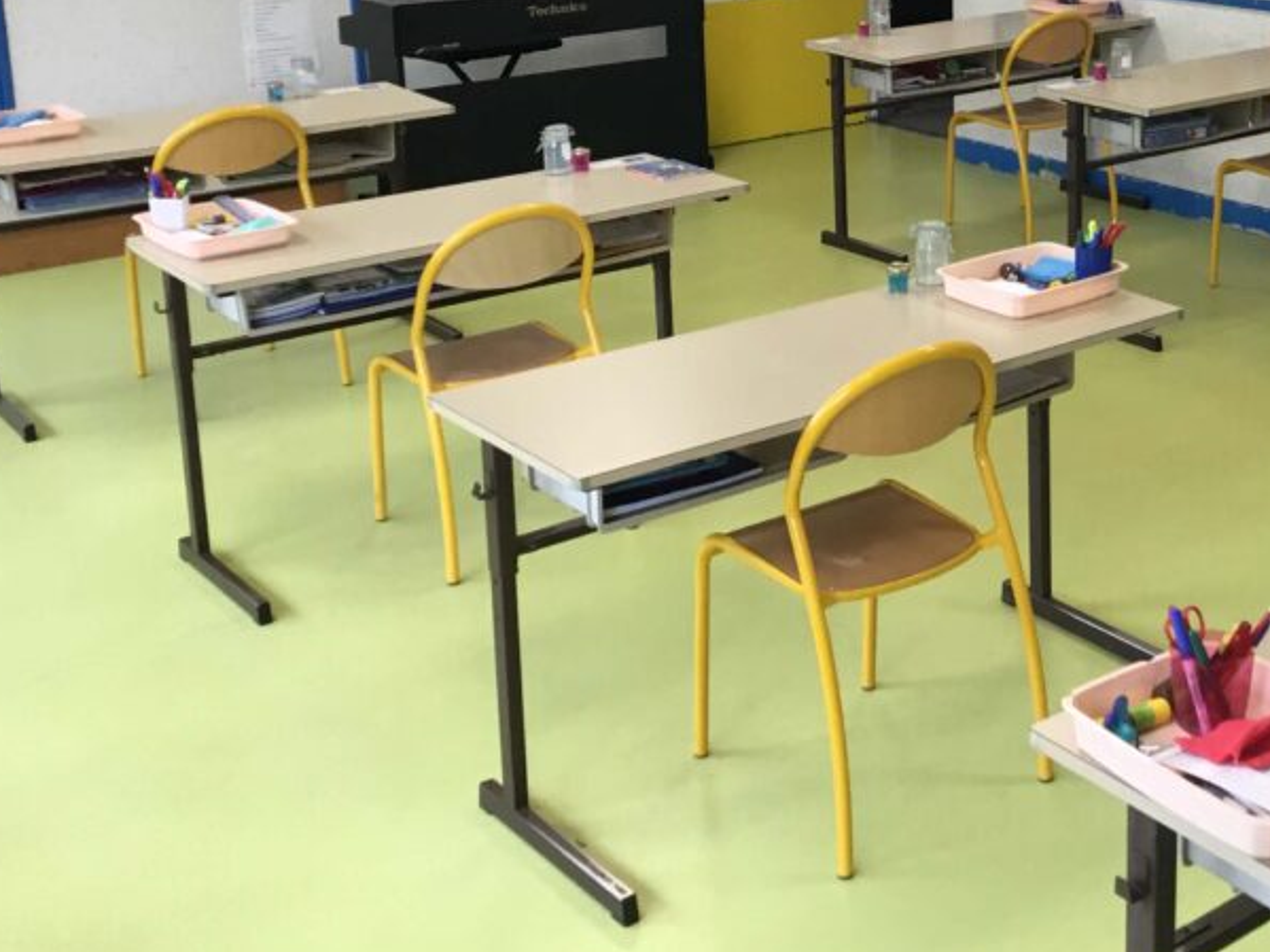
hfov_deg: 35.2
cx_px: 986
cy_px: 163
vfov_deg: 26.9
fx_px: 1944
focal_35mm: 53
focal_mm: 3.3
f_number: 2.4
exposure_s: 1/33
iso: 32
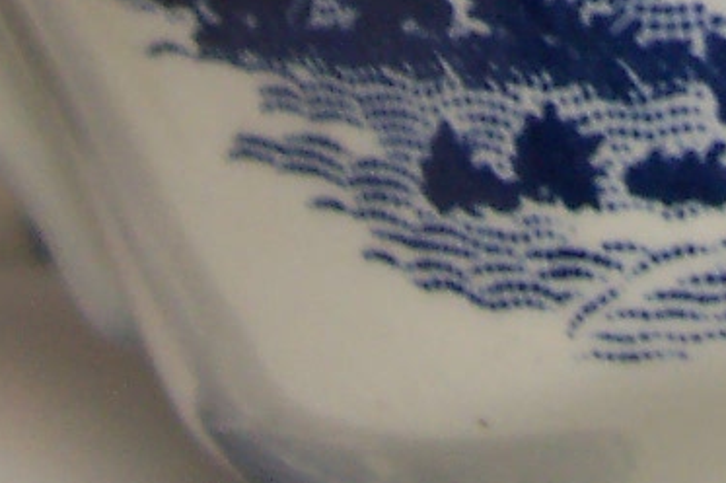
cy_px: -678
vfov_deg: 7.5
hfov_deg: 11.9
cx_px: 691
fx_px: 3445
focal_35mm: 171
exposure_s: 1/90
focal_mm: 5.6
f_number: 2.8
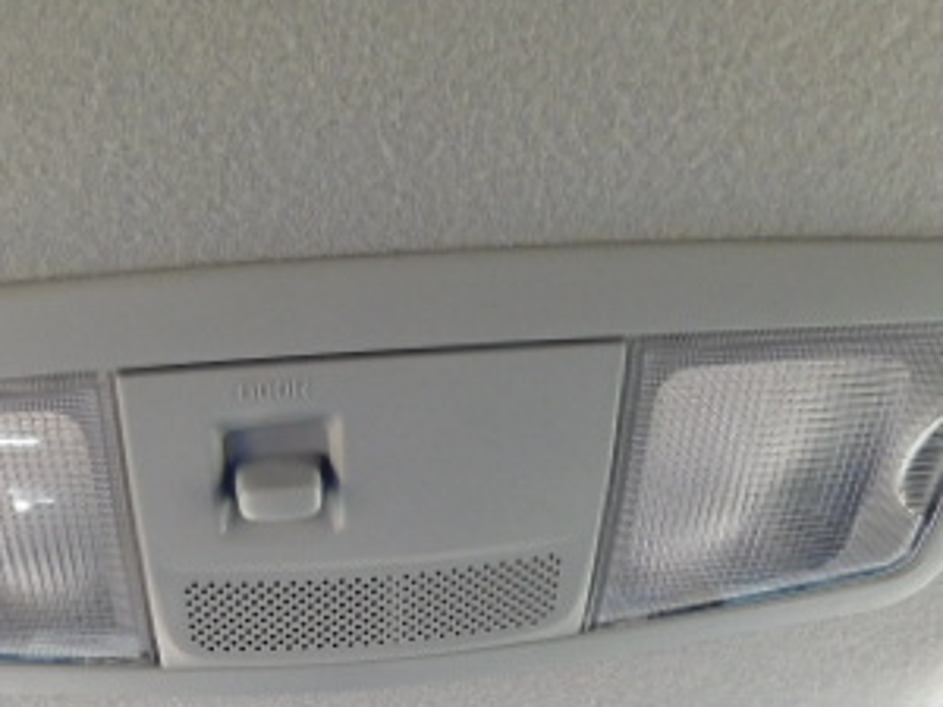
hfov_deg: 38.5
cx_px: 321
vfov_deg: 27.9
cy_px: 710
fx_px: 1335
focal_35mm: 49
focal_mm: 4
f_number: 3
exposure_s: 1/100
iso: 125
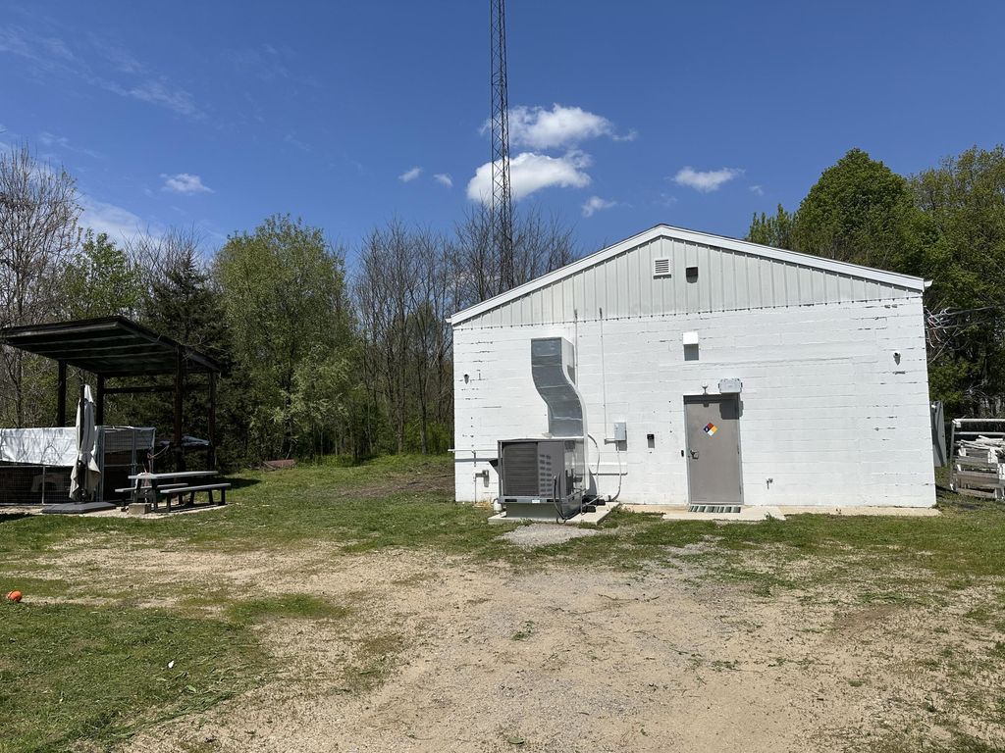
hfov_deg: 71.6
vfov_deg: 56.8
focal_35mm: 24
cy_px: 376
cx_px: 502
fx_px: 697
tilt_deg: +3.8
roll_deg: +2.0
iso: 80
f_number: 1.78
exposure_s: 1/9709
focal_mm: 6.86
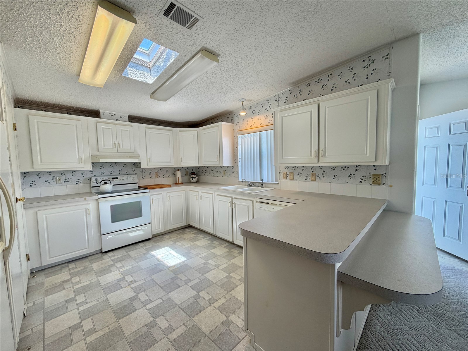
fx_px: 189
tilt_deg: -4.3
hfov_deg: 102.1
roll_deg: +1.5
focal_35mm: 14
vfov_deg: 85.7
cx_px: 234
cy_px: 176
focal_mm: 2.22
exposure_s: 1/120
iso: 100
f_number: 2.2
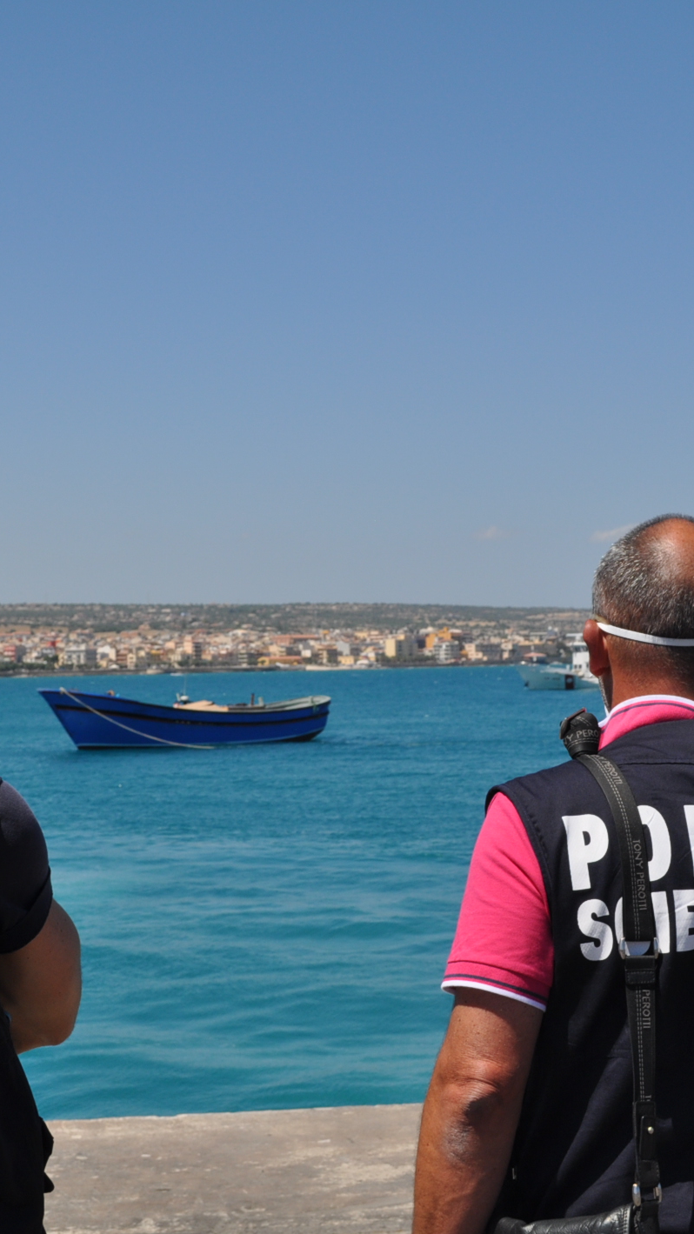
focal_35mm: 69
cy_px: 618
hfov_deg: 17.5
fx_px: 2251
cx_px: 333
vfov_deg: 30.7
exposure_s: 1/400
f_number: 10
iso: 200
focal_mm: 29
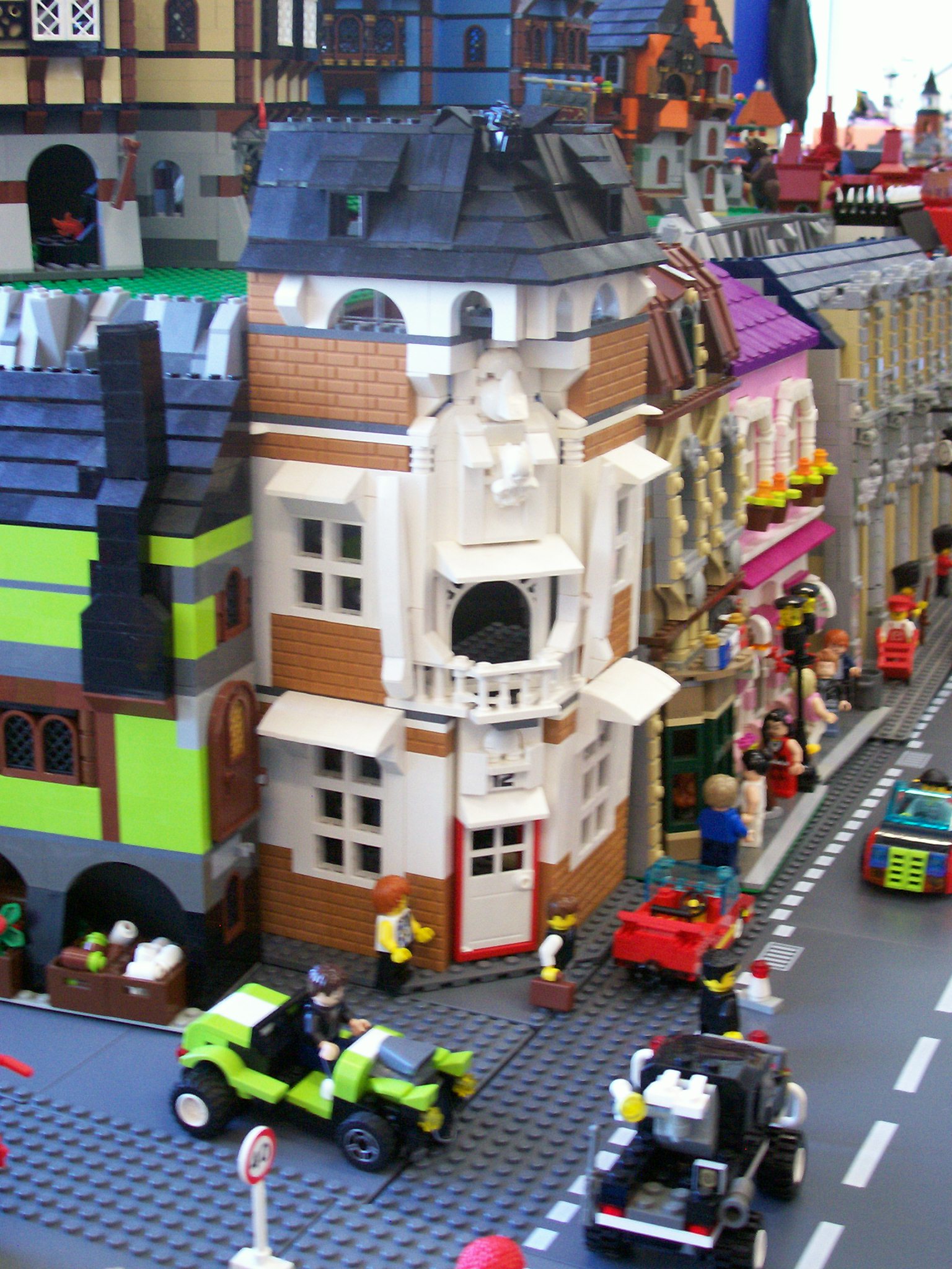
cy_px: 634
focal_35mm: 53
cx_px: 476
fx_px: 1943
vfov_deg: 36.2
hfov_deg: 27.5
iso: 160
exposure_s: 1/20.5
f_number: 3.2
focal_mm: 8.7
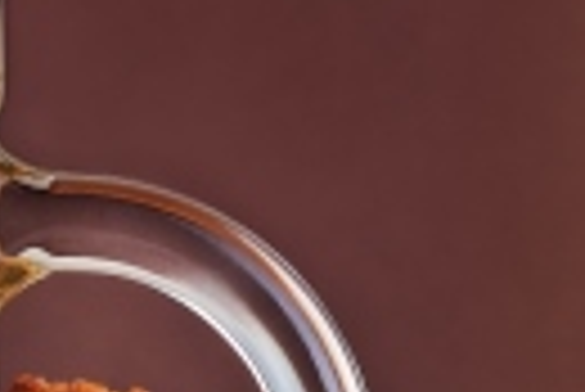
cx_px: -760
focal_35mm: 345
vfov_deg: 4.0
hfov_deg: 5.8
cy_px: 347
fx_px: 5612
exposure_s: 1/160
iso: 100
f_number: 10
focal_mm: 50
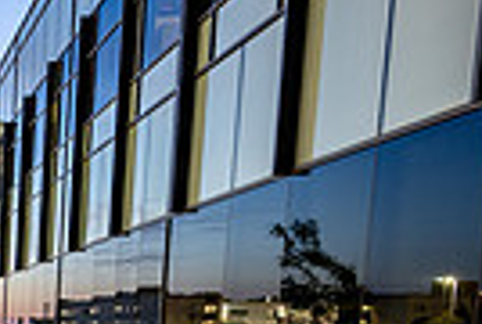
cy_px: 438
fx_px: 845
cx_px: -281
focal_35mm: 63
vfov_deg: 19.7
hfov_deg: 23.7
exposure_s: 10
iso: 100
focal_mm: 14
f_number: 8
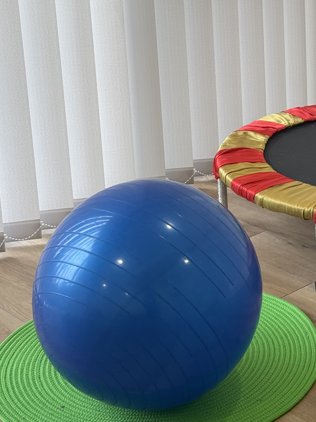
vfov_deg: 21.7
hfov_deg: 16.4
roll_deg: +1.4
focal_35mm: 89
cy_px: 84
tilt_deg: -14.7
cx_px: 285
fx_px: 1083
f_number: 1.78
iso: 100
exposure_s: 1/82
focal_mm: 6.76
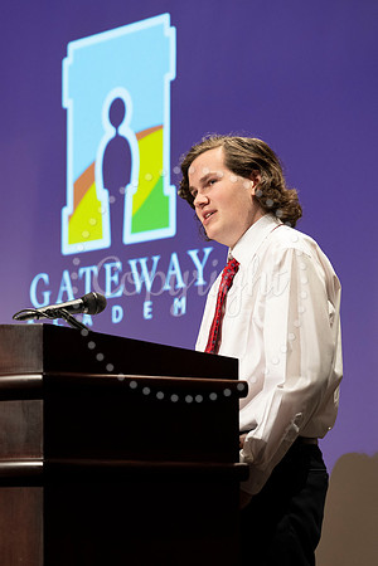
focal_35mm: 149
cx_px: 106
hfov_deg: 9.2
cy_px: 283
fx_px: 2339
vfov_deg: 13.8
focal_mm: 99
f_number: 4
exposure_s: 1/80
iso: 800
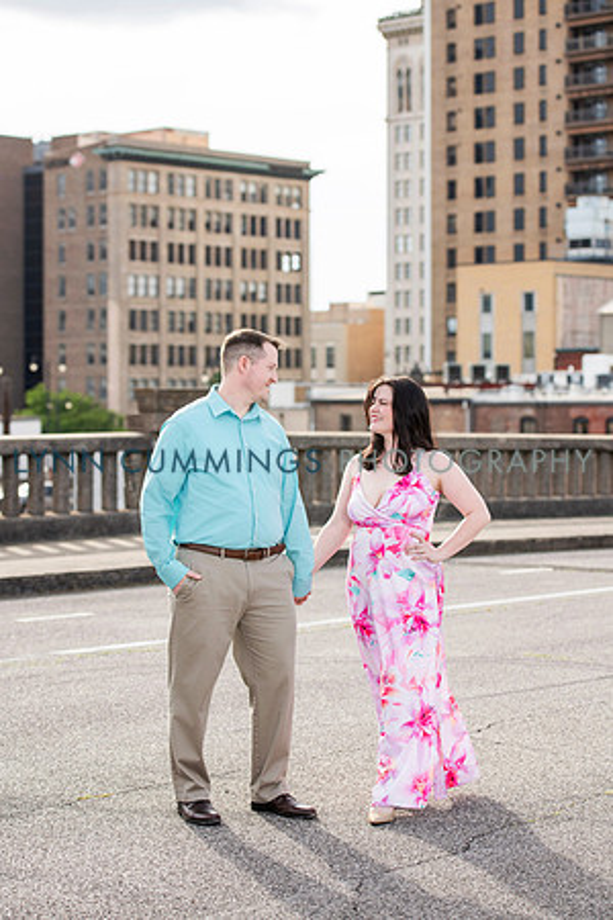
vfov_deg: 27.0
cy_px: 460
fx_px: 1915
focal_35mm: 75
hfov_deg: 18.2
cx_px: 306
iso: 320
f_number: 3.5
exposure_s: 1/2500
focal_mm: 75
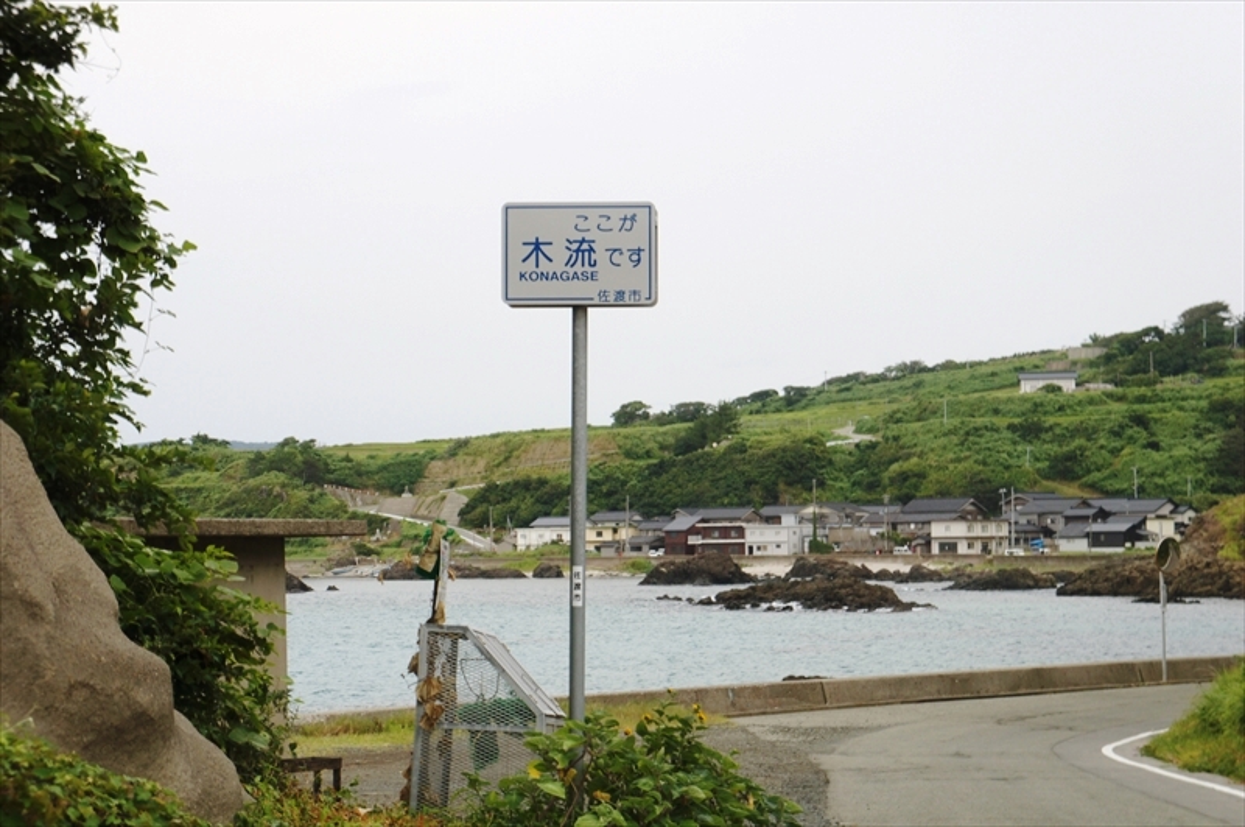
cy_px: 414
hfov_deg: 24.7
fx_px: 2849
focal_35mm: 82
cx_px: 622
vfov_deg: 16.5
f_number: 5.6
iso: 320
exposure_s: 1/160
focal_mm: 55
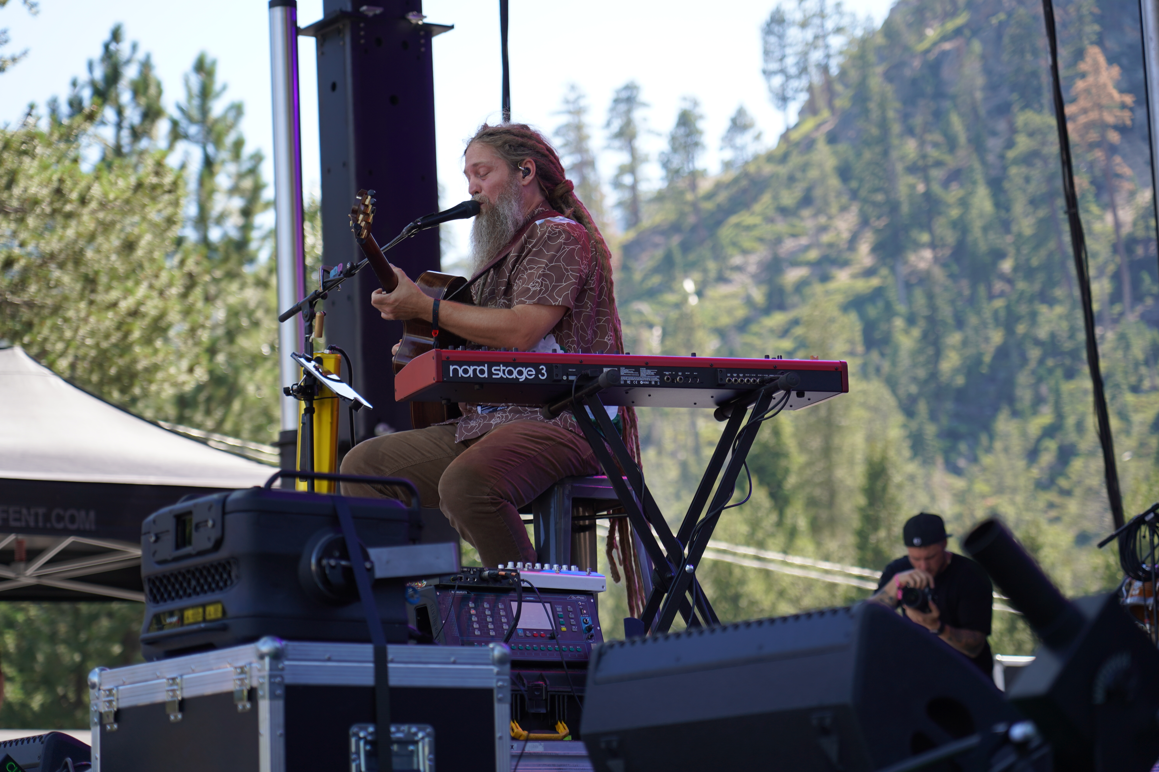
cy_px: 386
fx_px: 3380
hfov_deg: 19.5
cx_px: 580
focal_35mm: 105
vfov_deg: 13.0
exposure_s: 1/200
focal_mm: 105
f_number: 4
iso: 100
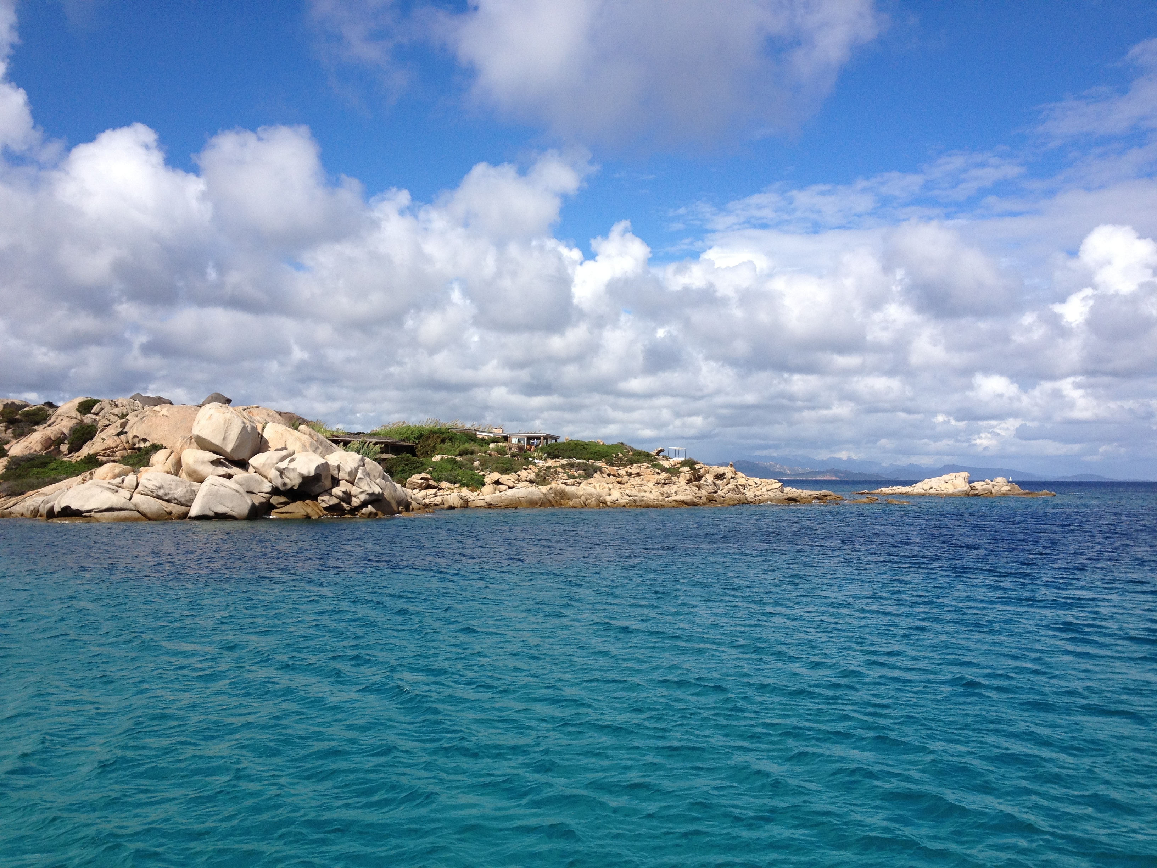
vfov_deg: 40.7
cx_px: 578
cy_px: 434
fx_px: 1170
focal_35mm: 35
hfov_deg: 52.6
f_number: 2.4
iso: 64
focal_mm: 4.28
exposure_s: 1/2632
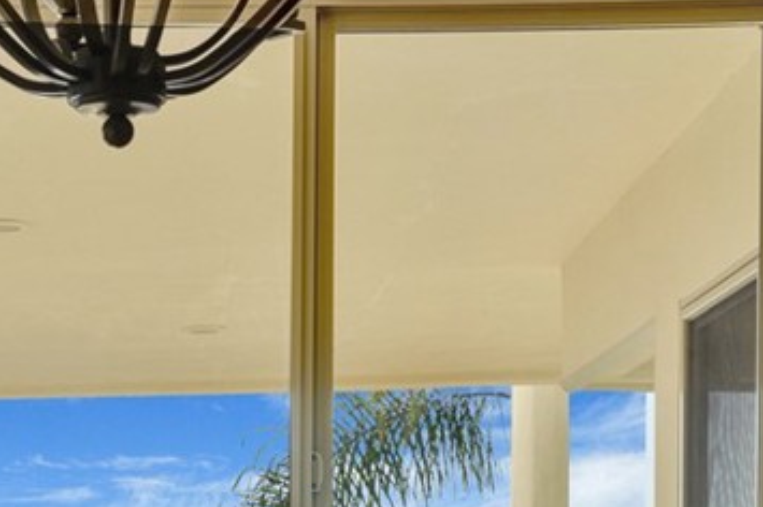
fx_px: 2139
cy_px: 649
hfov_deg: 19.9
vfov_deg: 13.1
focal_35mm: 101
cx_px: 118
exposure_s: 1/640
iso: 400
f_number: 7.1
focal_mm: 35
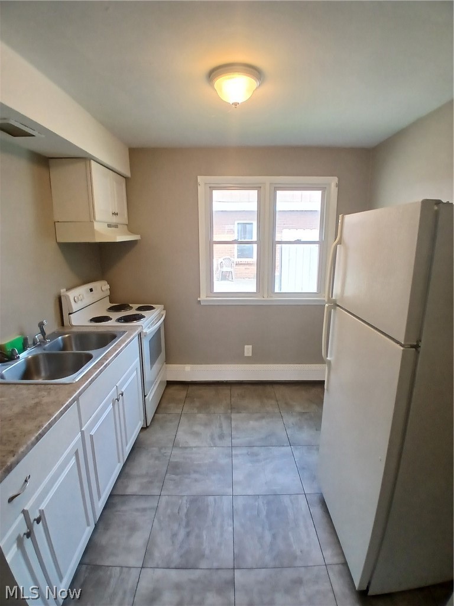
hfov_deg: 74.7
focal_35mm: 17
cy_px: 303
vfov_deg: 91.0
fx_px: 297
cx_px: 227
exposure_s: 1/30
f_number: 2.2
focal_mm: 1.4
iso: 100
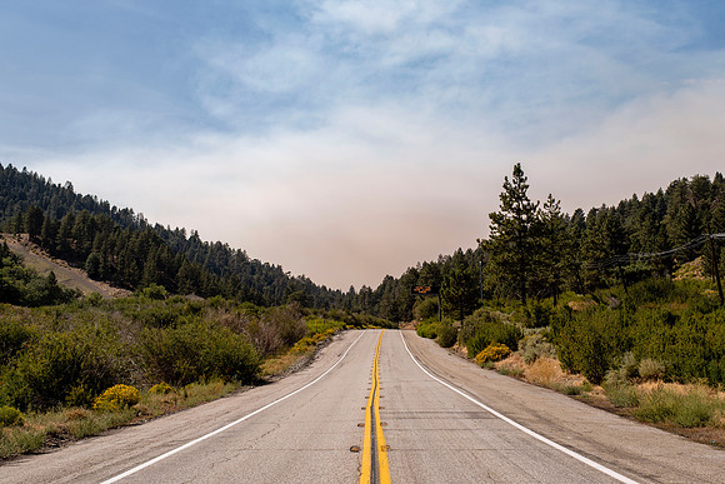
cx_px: 374
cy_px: 242
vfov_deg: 25.6
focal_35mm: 53
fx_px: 1064
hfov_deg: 37.6
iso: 100
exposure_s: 1/500
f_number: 5.6
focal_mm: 50
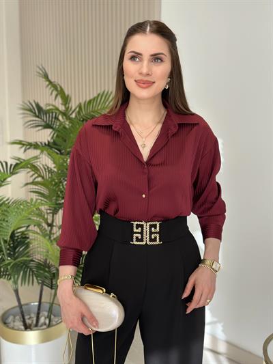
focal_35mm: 48
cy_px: 182
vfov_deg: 39.6
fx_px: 505
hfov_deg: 30.3
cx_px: 136
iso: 80
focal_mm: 6.86
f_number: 1.78
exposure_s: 1/371
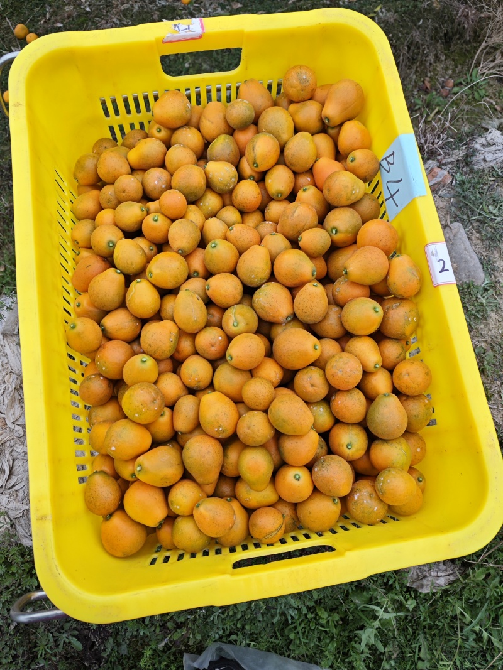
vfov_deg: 71.6
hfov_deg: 56.8
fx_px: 465
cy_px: 335
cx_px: 252
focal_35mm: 24
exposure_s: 1/294
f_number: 1.6
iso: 50
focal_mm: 5.84
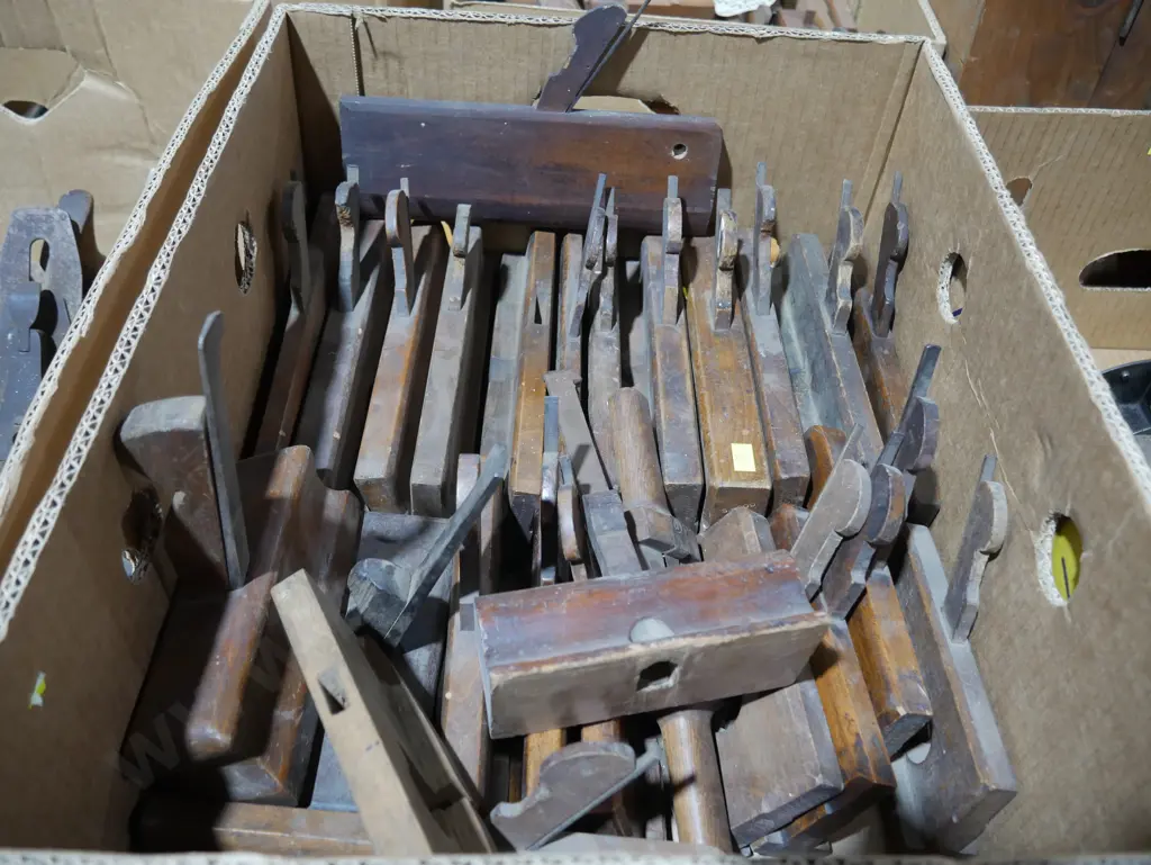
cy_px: 432
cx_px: 576
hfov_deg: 63.4
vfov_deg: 49.8
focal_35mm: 28
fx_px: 931
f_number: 3.5
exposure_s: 1/60
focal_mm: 14
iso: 640
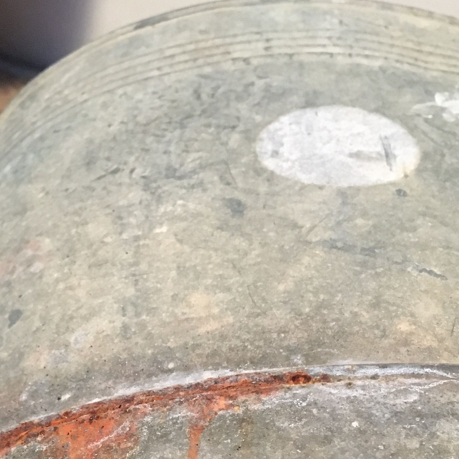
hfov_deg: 32.1
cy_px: 451
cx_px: 191
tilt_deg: -46.3
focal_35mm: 53
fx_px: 795
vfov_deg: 30.1
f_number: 2.2
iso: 320
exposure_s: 1/17
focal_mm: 4.15
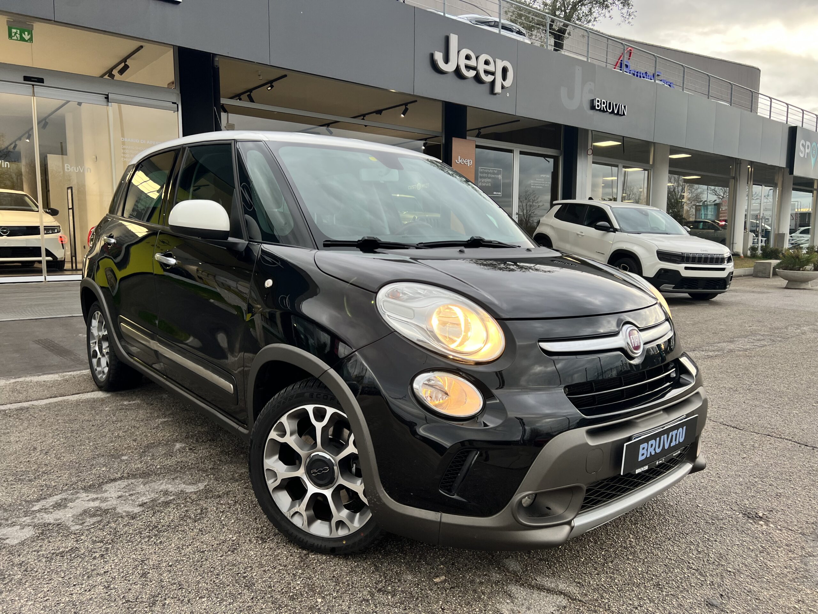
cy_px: 307
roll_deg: +0.1
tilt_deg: -6.9
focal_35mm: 26
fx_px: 614
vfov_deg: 53.1
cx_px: 409
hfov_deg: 67.3
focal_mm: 5.7
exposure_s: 1/127
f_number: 1.5
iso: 32
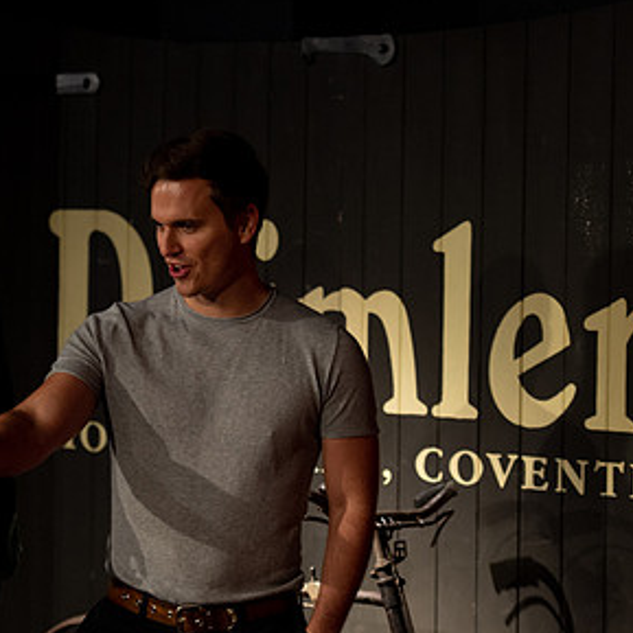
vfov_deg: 10.5
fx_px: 3455
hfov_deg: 10.5
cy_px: 376
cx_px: 228
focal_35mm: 167
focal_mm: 98
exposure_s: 1/125
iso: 1600
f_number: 2.8
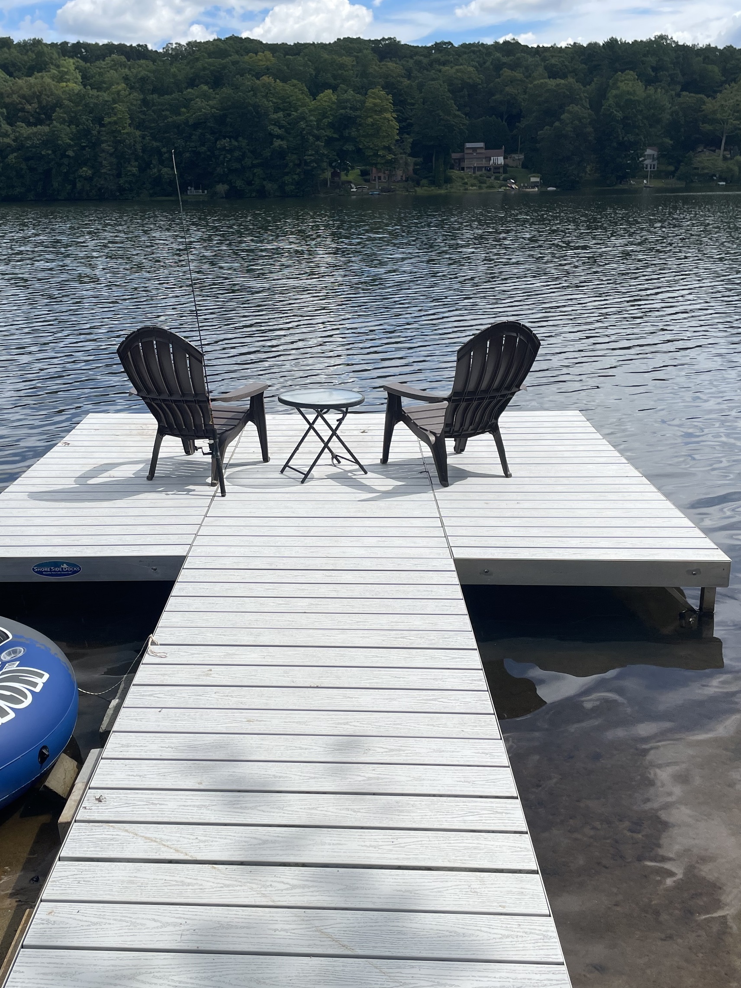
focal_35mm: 35
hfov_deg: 40.5
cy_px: 492
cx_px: 284
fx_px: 999
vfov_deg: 52.6
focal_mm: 4.2
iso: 32
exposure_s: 1/4831
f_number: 1.6
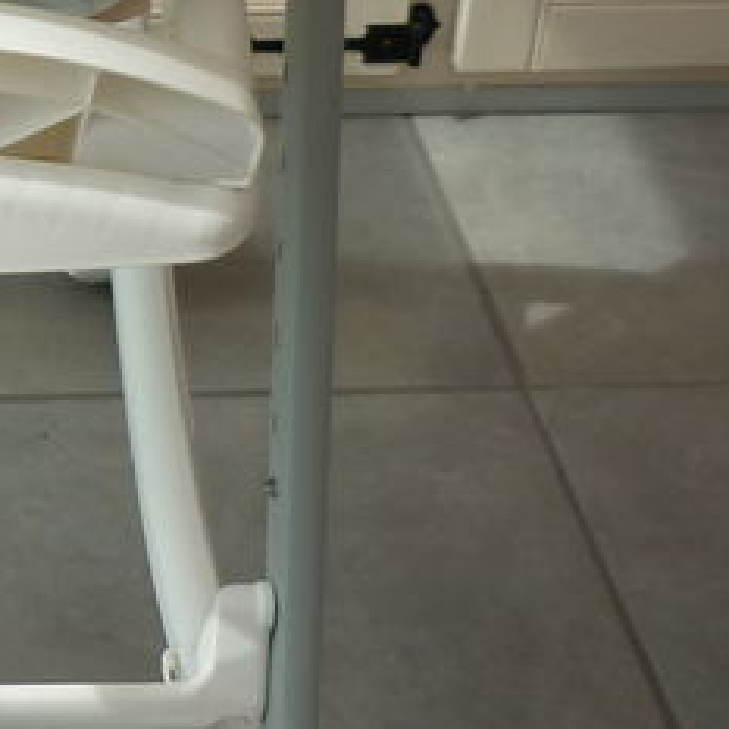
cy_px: -84
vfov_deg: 13.7
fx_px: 2978
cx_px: -394
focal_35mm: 125
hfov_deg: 13.1
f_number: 2.8
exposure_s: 1/800
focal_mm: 5.5
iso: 80
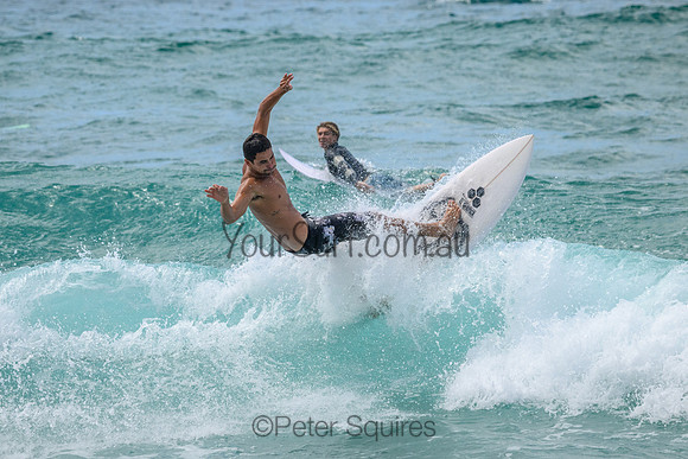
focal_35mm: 537
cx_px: 272
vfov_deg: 2.6
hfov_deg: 3.8
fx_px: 10256
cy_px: 251
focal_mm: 420
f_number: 11
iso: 1000
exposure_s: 1/2000
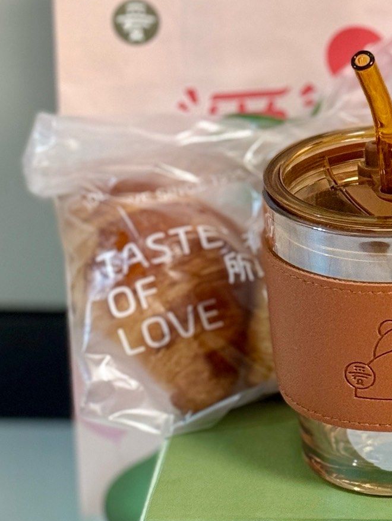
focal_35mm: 149
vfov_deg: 13.2
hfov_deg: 9.7
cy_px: 188
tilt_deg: -23.2
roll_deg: -0.4
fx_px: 2248
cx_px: 580
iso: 200
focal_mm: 6.86
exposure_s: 1/60
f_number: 1.78
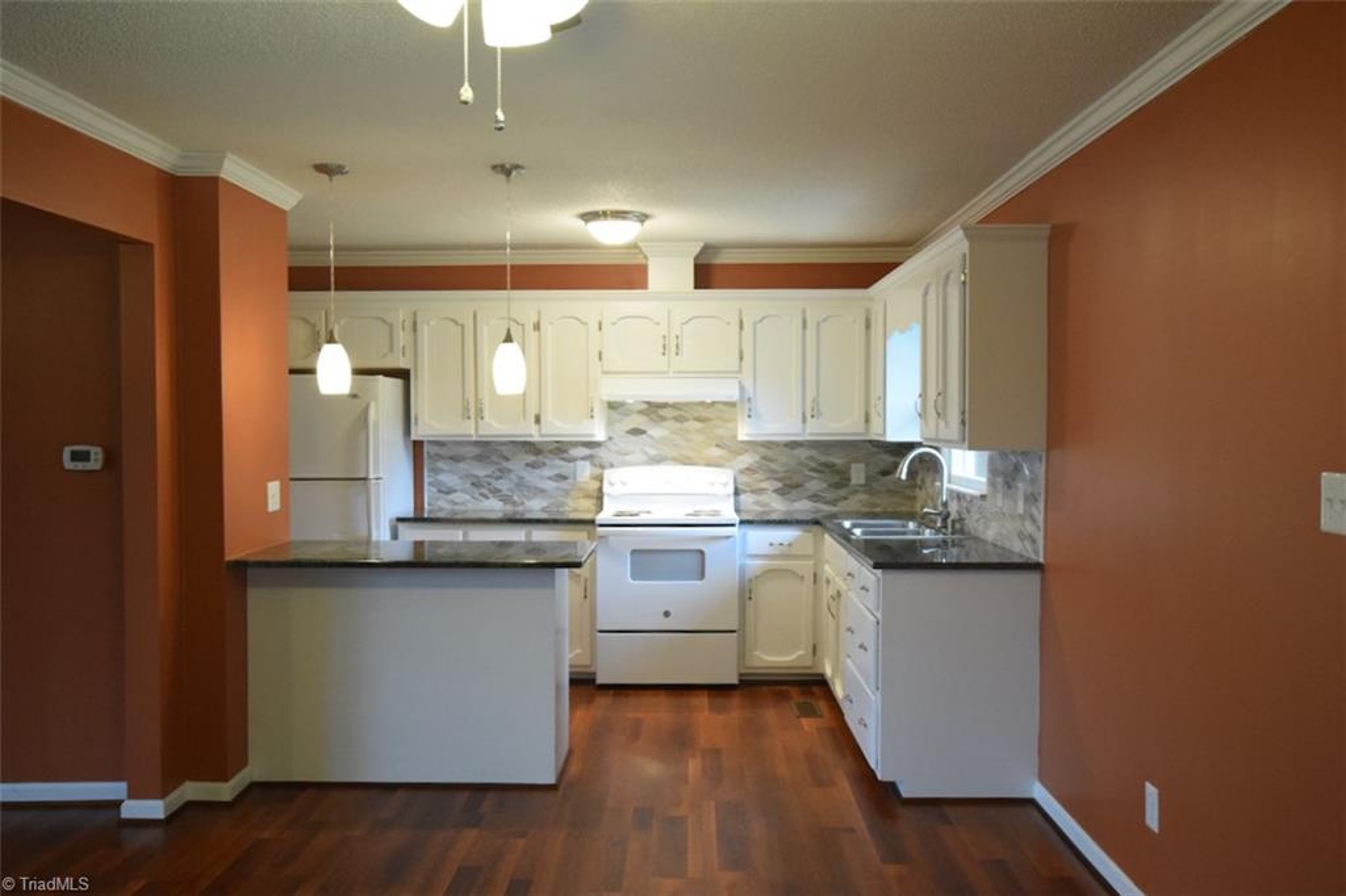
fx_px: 1121
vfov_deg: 43.6
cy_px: 448
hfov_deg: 61.9
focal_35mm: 30
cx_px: 673
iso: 2200
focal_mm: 20
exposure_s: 1/60
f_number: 5.6
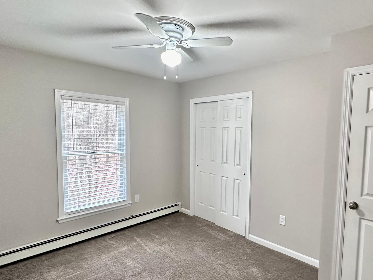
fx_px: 226
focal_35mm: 21
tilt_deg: -3.8
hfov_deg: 78.2
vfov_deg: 63.4
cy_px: 149
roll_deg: -1.0
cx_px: 221
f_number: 2.2
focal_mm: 2.22
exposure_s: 1/60
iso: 500
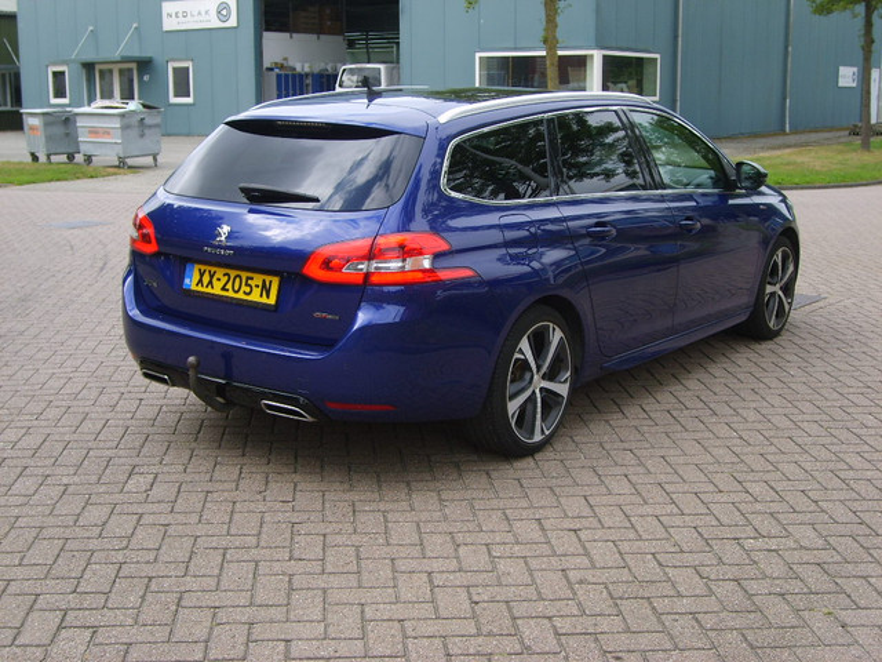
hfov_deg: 43.9
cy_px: 331
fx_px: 1096
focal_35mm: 43
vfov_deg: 33.6
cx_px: 441
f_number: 3
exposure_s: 1/250
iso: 50
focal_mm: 7.2
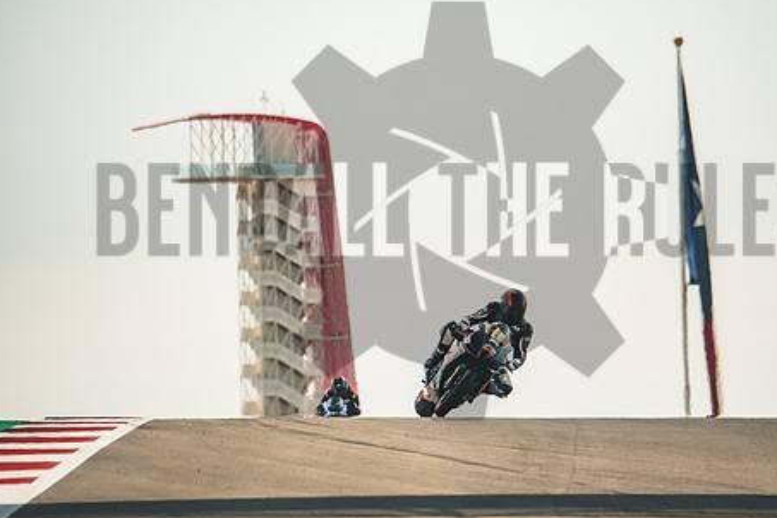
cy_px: 212
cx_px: 458
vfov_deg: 2.7
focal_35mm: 502
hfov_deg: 4.1
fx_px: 10834
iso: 1250
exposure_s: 1/4000
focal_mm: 261.2
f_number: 5
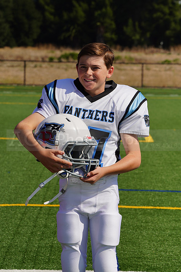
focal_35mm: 206
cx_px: 90
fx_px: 1555
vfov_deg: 10.0
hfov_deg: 6.7
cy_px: 136
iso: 100
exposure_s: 1/250
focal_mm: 206
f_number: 14
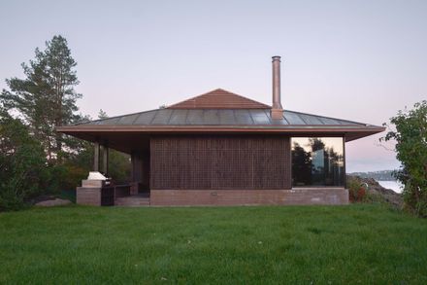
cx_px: 214
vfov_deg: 36.8
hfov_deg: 53.1
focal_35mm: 36
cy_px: 142
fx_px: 427
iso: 125
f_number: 6.4
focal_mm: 24.3
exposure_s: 1/8
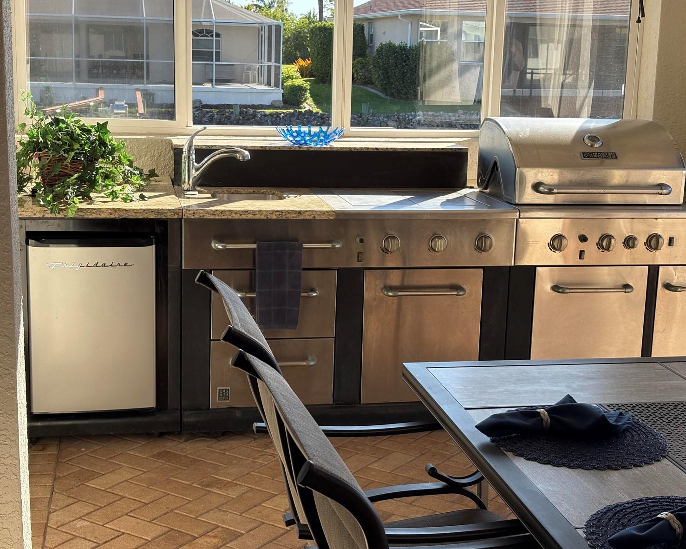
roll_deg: -1.5
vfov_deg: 27.6
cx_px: 365
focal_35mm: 55
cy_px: 278
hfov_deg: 34.1
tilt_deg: -12.5
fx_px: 1116
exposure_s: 1/732
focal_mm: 5.96
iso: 50
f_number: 1.6
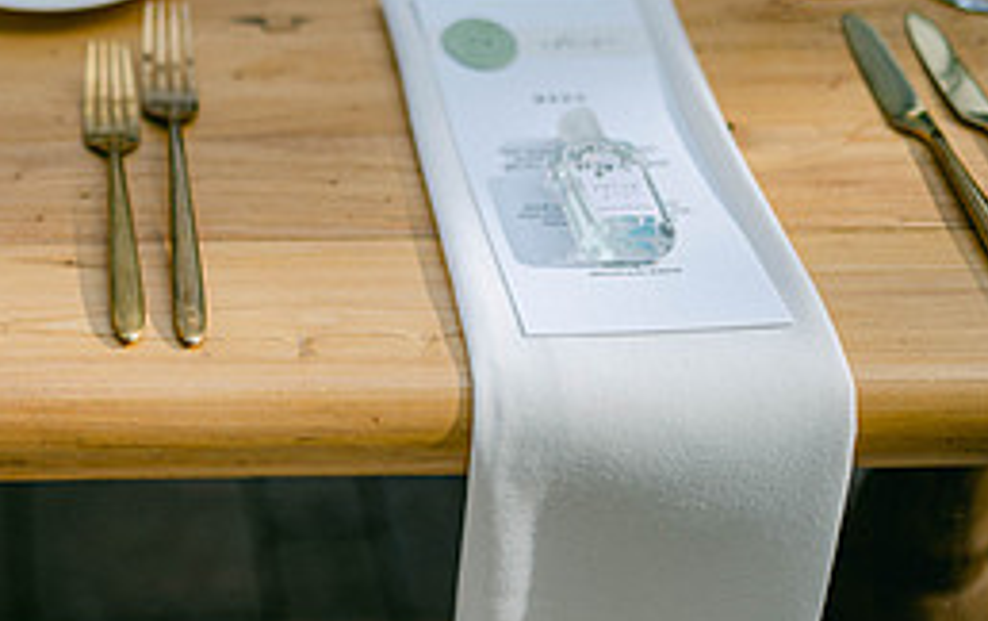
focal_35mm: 80
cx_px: -8
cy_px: 54
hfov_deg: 24.6
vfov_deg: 16.1
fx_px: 2157
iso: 100
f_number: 1.8
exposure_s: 1/3200
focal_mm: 35
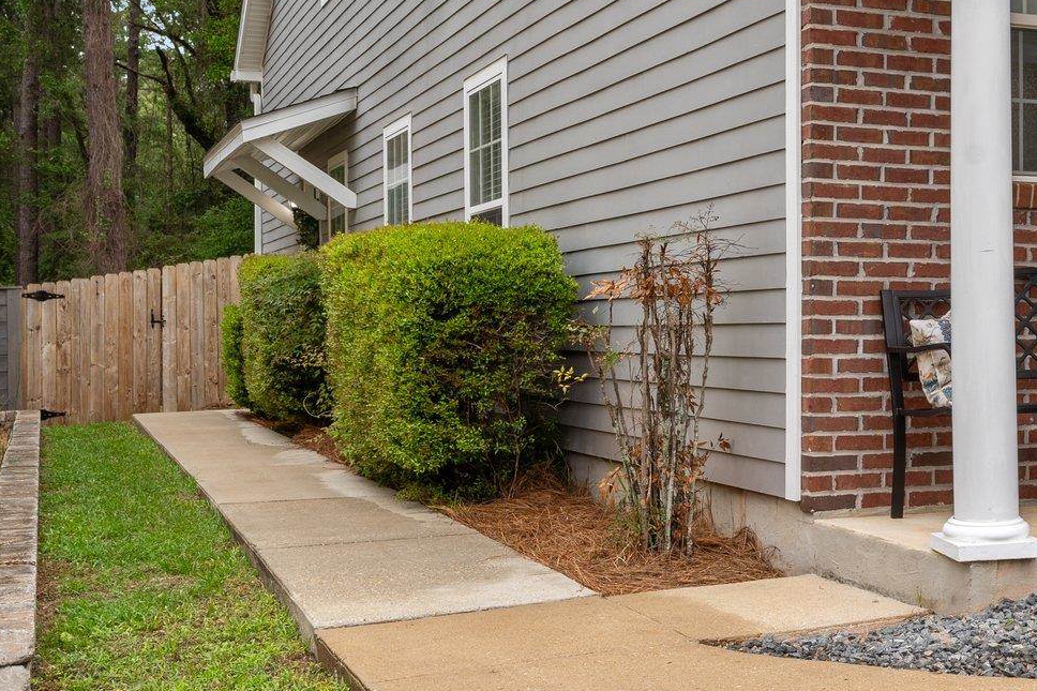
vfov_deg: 24.6
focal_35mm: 55
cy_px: 309
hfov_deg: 34.8
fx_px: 1584
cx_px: 870
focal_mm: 26
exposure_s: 1/13
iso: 100
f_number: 9
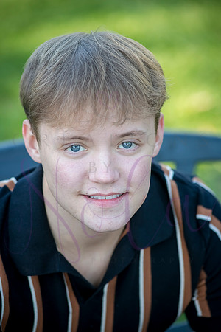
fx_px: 1243
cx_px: 110
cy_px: 166
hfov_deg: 10.2
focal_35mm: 135
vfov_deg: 15.2
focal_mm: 135
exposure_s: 1/320
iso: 800
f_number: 4.5
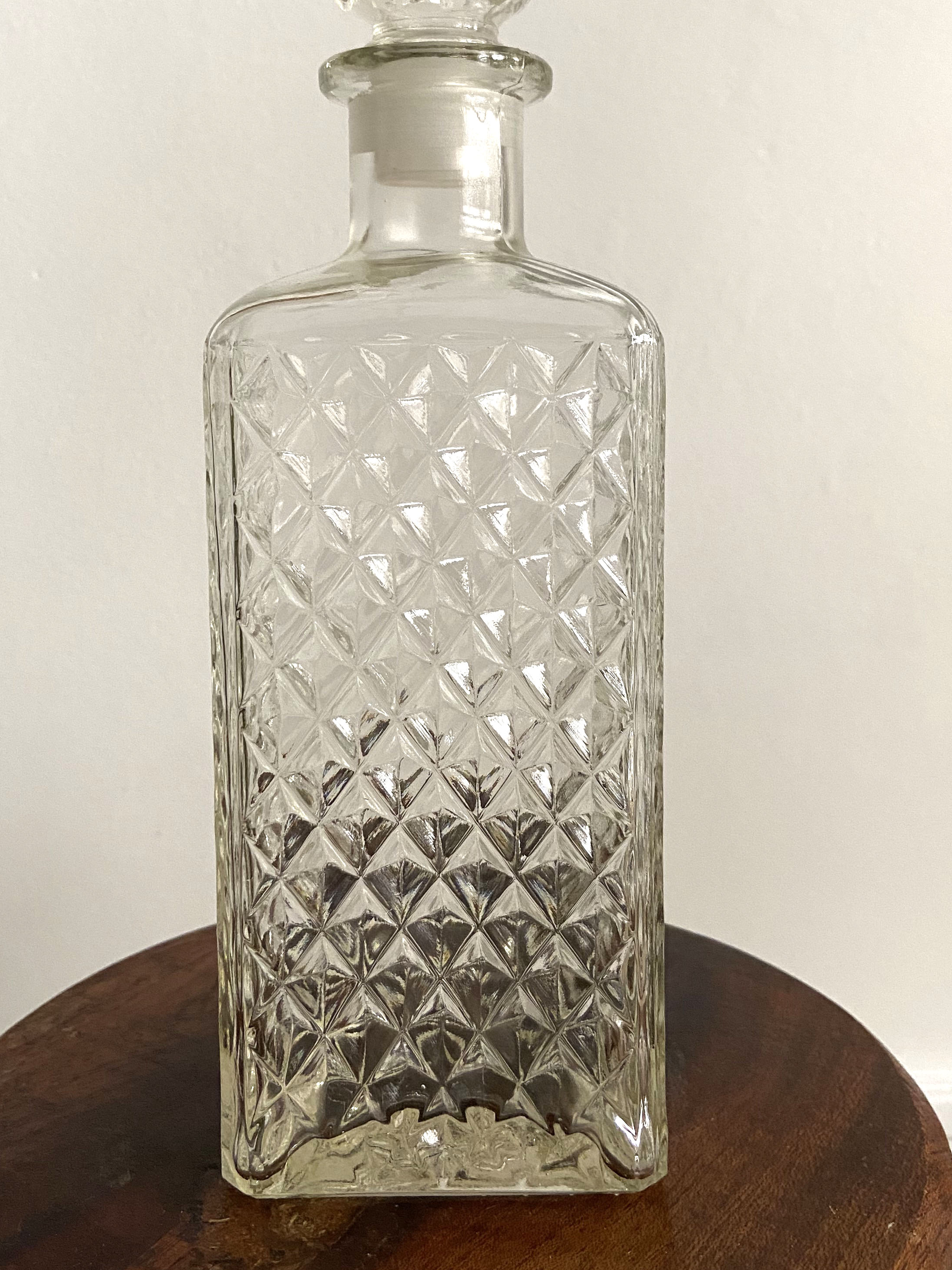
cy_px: 470
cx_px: 477
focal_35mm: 36
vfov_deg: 50.8
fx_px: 1320
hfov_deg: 39.7
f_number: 1.8
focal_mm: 4.25
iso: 200
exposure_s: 1/60
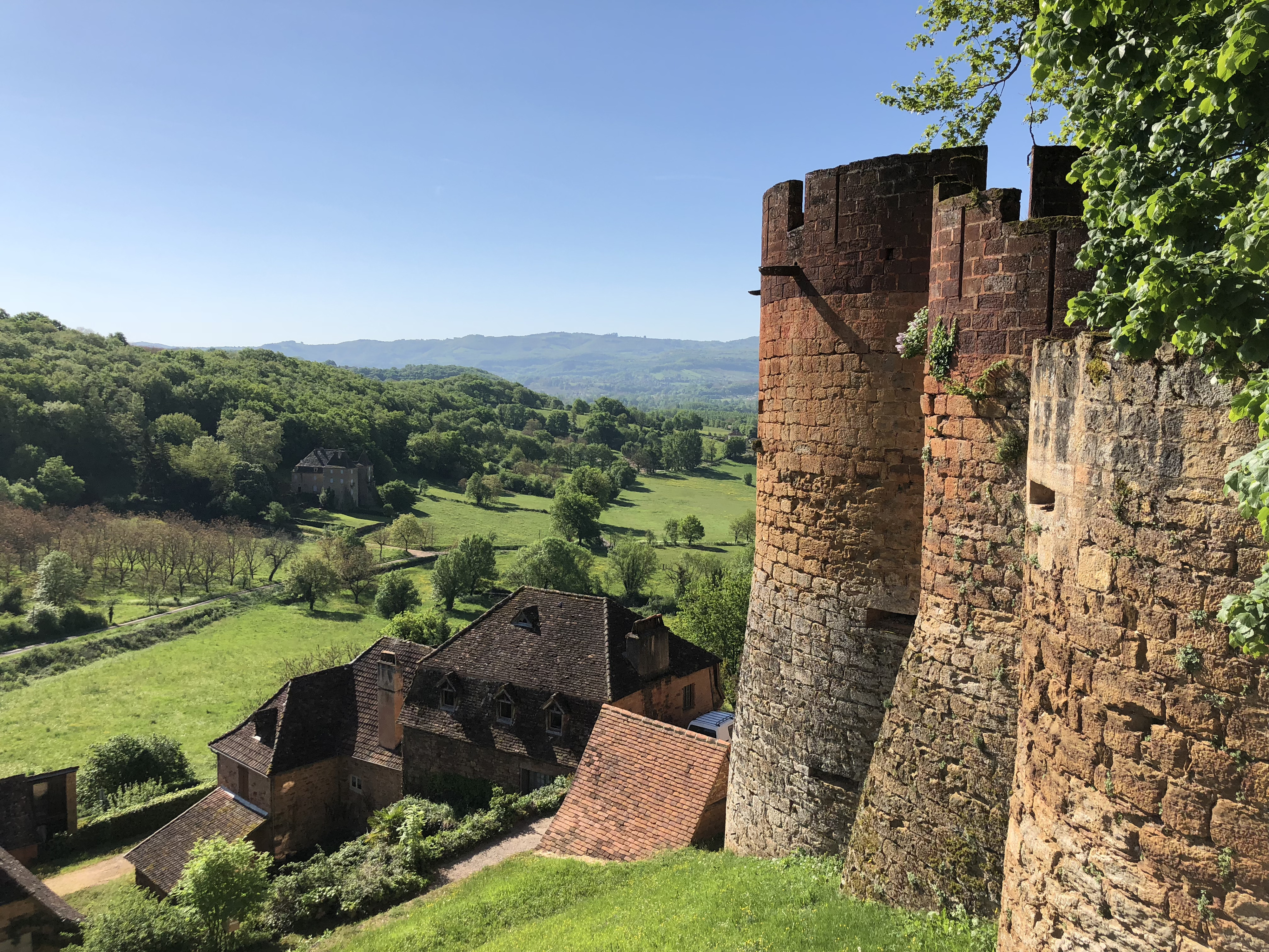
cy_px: 476
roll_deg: +0.2
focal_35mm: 28
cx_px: 634
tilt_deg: -4.7
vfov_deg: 49.7
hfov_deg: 63.4
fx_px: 1026
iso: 20
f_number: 1.8
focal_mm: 4
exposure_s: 1/2183
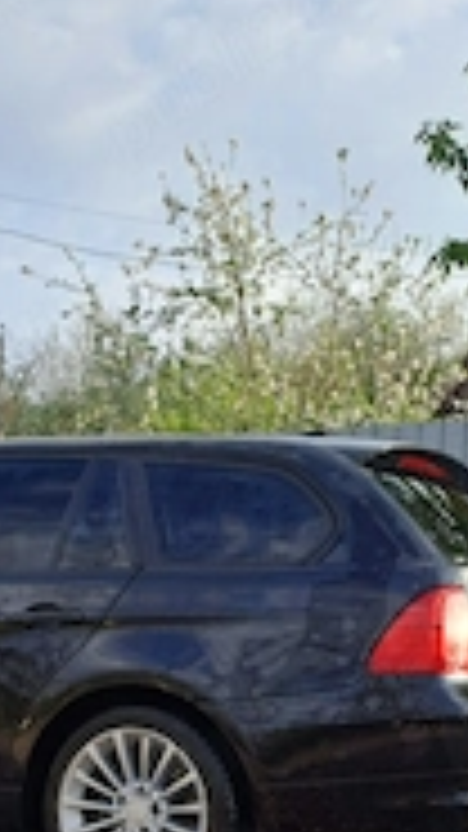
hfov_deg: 20.2
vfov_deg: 32.9
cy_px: 810
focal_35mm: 59
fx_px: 1302
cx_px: 94
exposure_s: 1/526
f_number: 1.8
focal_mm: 4.65
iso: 32
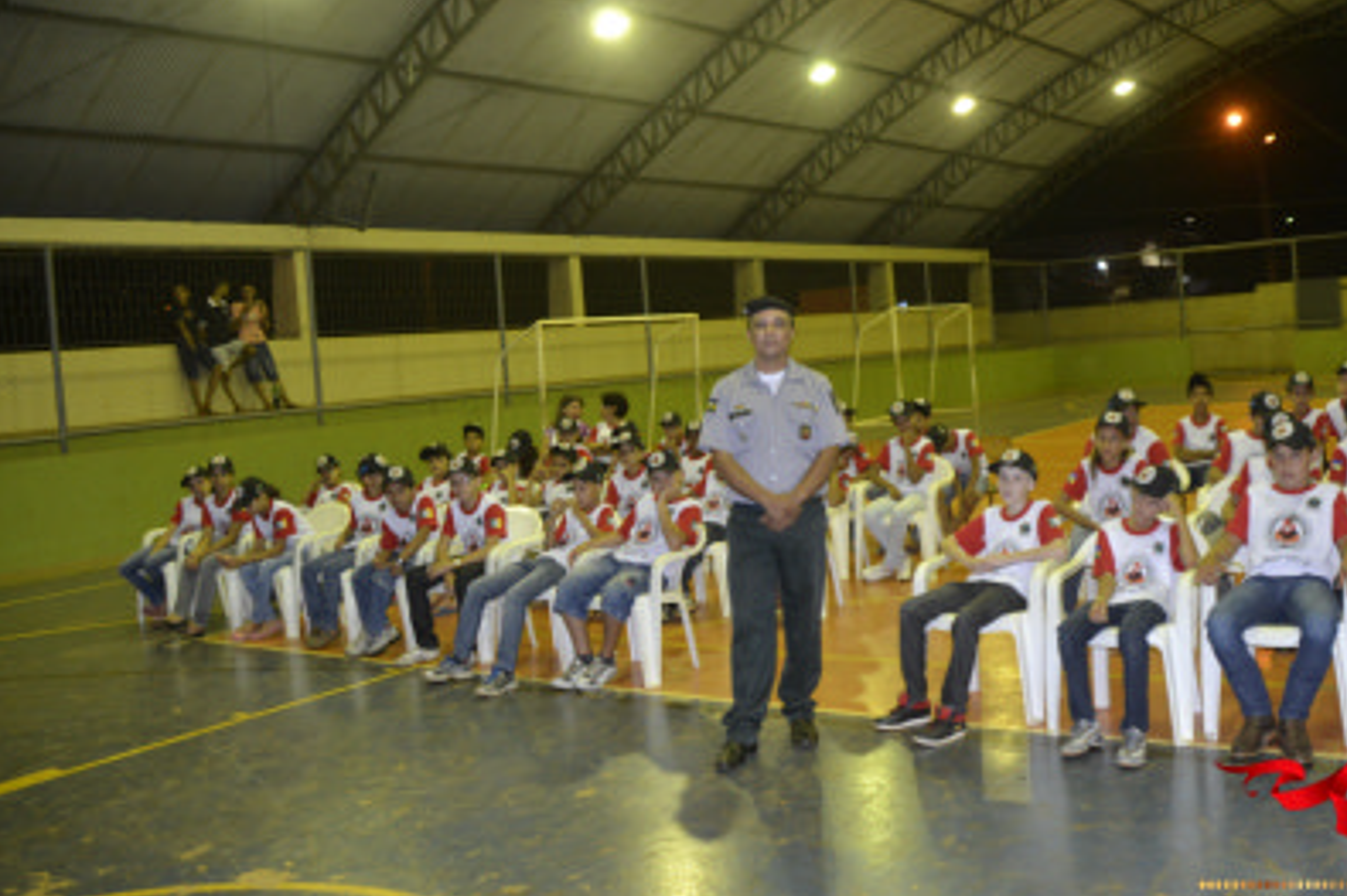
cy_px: 421
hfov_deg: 50.2
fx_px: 1421
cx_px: 842
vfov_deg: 35.0
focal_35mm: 38
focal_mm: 20
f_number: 3.5
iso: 1000
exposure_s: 1/60
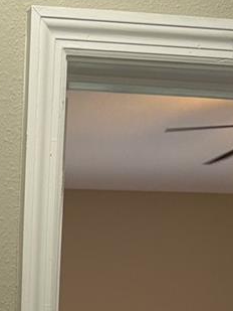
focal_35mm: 101
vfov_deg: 15.8
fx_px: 906
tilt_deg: -11.1
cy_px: 601
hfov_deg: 13.7
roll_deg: -0.7
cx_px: -126
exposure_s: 1/120
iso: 125
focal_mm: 5.96
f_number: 1.6
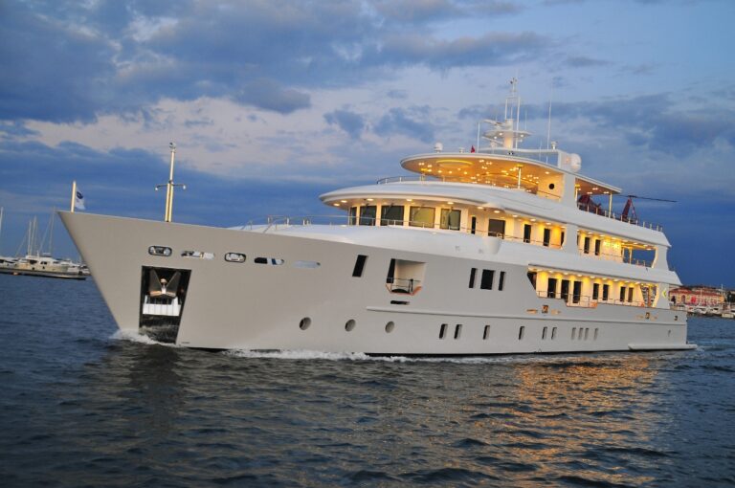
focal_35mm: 42
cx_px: 368
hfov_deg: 46.5
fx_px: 856
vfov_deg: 31.8
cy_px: 244
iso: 200
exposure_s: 1/40
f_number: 4
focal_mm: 28
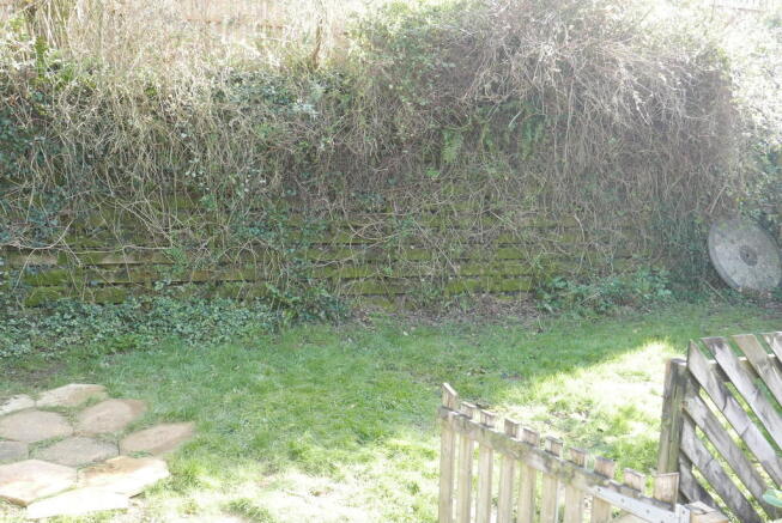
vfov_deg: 39.0
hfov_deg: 55.7
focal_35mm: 34
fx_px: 739
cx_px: 391
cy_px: 262
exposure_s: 1/320
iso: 1600
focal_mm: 15.4
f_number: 4.5
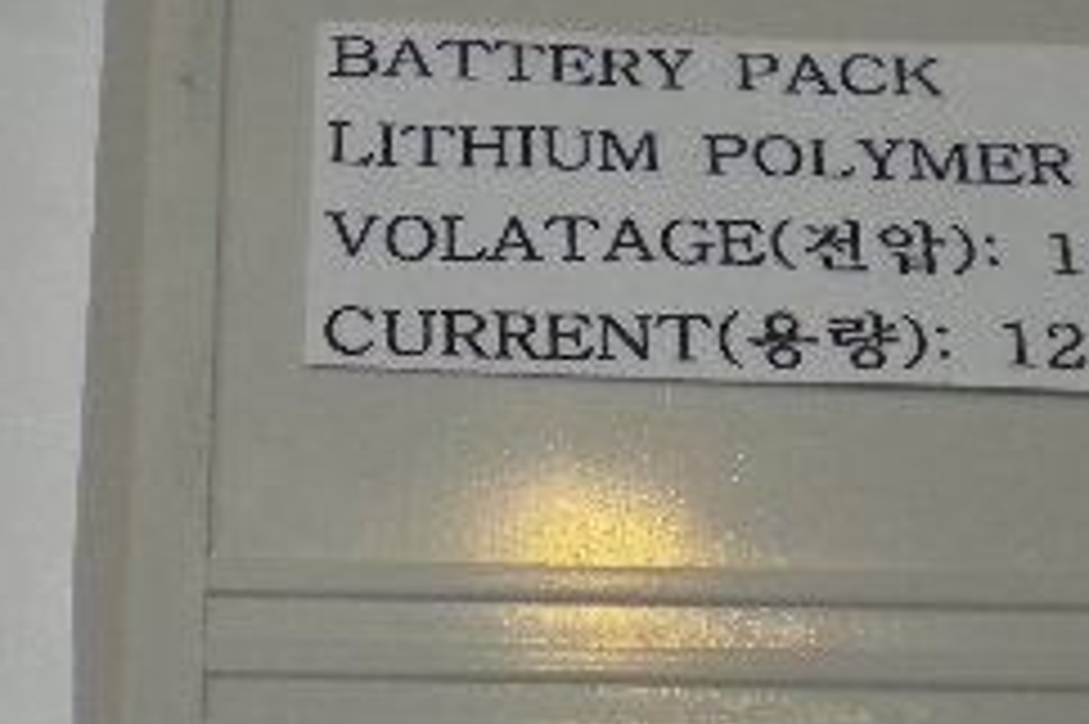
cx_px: 360
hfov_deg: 14.3
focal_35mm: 143
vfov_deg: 9.6
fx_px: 4323
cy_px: 414
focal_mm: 9.3
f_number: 3.9
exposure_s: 1/113
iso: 400
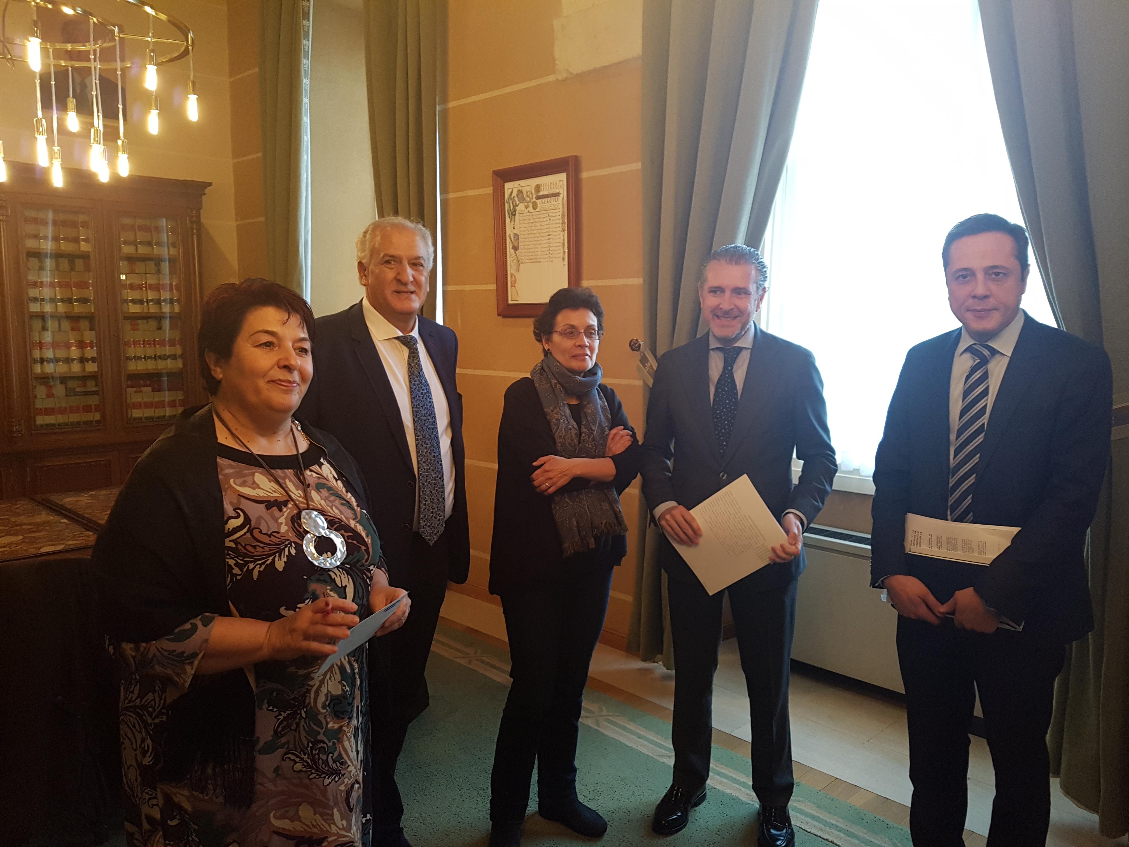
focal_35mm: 26
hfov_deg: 67.3
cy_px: 424
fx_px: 848
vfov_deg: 53.1
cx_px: 564
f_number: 1.7
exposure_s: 1/50
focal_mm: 4.2
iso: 200
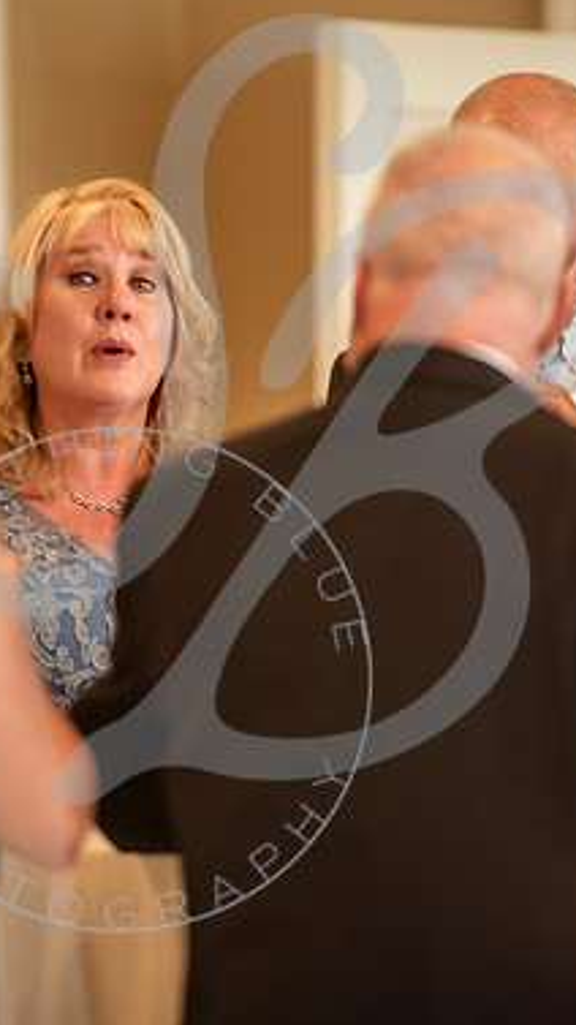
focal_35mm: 250
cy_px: 473
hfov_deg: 4.9
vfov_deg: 8.6
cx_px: 242
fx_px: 6790
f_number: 2.8
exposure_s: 1/250
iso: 1000
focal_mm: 200
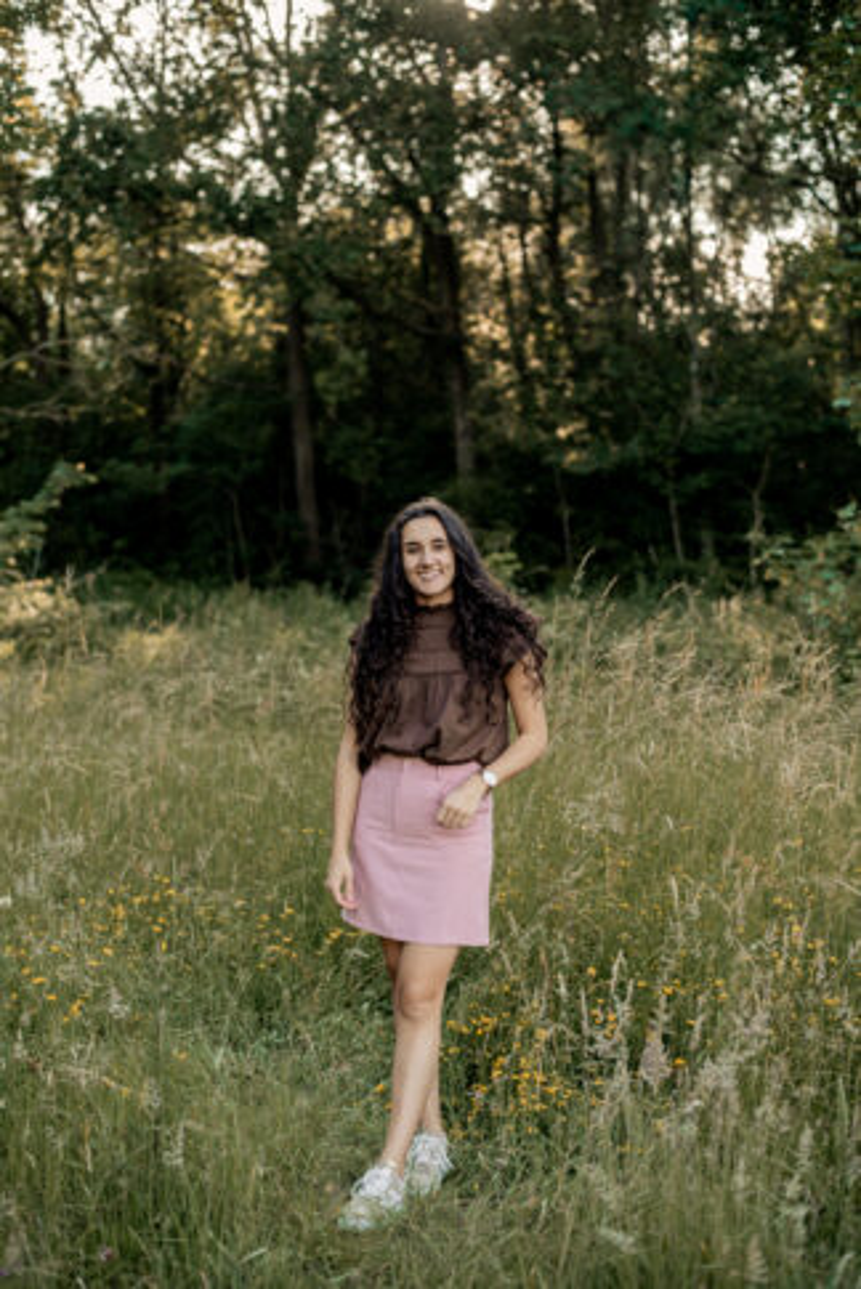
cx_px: 430
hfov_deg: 27.0
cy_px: 644
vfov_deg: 39.6
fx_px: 1791
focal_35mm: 50
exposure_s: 1/640
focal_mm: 50
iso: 250
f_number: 2.5
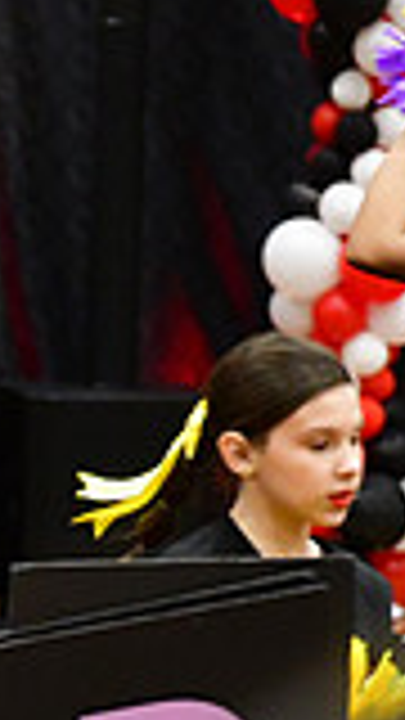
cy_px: 281
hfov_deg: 1.9
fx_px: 12161
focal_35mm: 637
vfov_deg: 3.4
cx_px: 1125
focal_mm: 112
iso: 5000
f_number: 3.5
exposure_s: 1/500
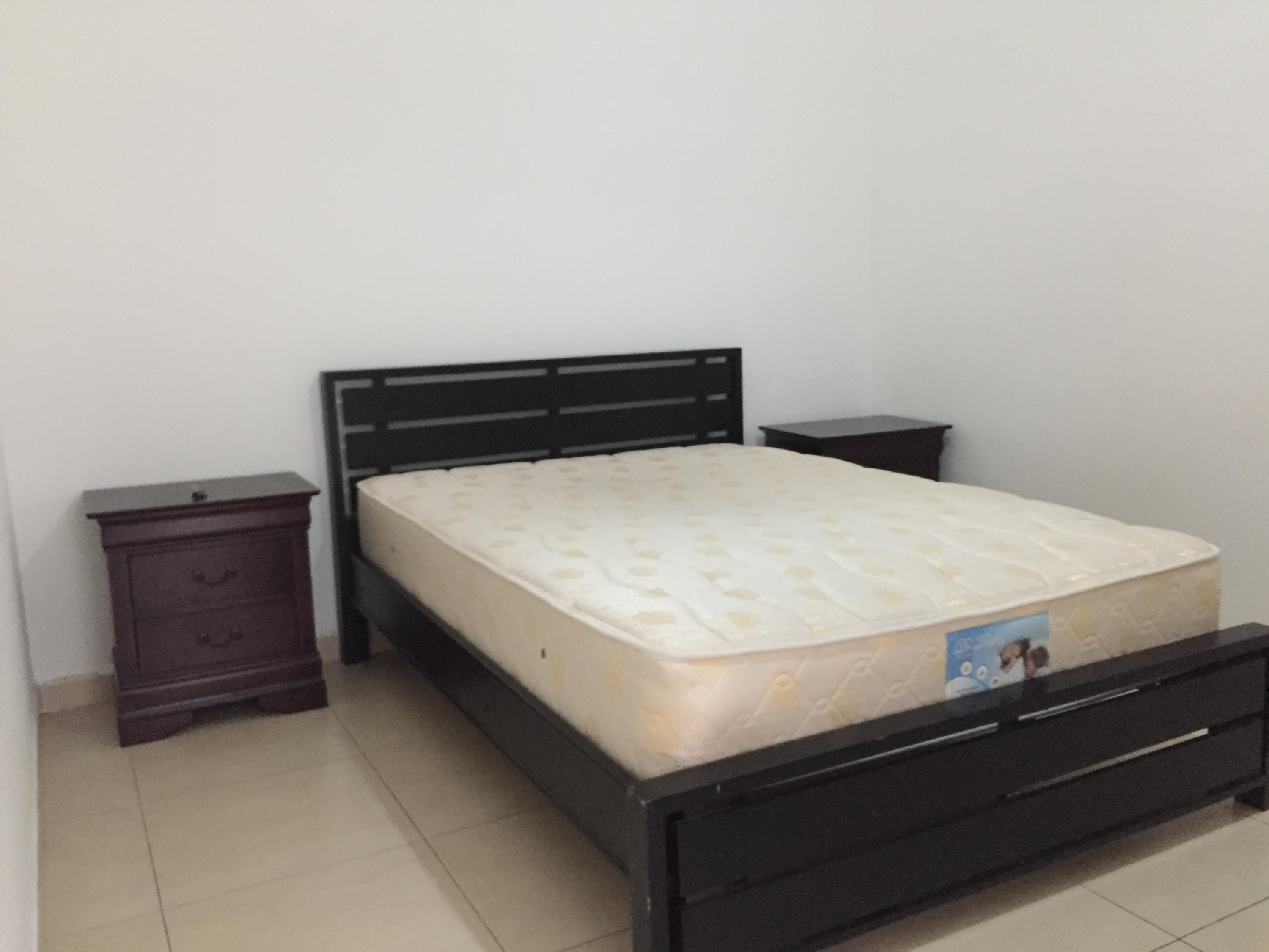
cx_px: 634
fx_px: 1063
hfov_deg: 61.7
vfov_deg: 48.2
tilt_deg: -9.9
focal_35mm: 29
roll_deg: +1.7
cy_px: 476
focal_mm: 4.15
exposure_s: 1/15
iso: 500
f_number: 2.2
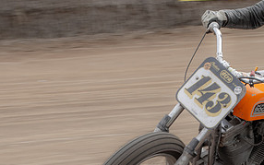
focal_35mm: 248
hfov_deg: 8.4
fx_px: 1785
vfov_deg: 5.3
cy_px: 87
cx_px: 189
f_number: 13
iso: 320
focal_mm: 70
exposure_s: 1/125
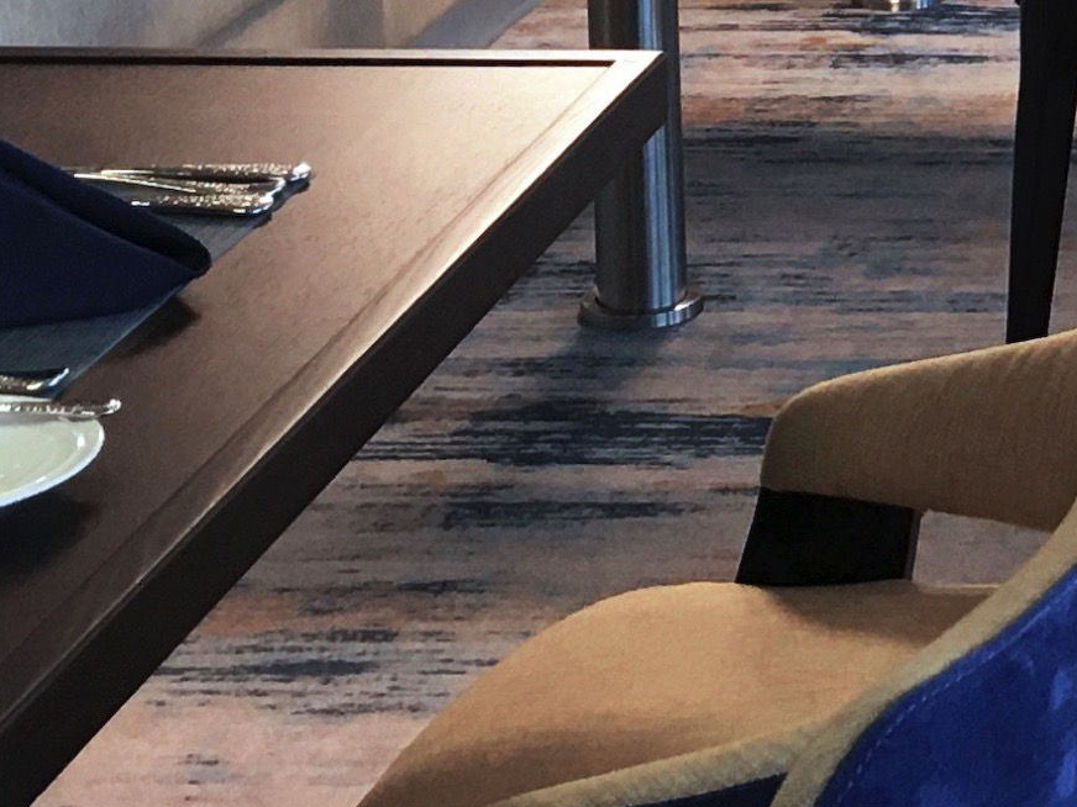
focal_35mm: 133
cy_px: -381
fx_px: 4138
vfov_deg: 10.8
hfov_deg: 13.5
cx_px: 1859
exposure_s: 1/17
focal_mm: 4.15
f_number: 2.2
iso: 40
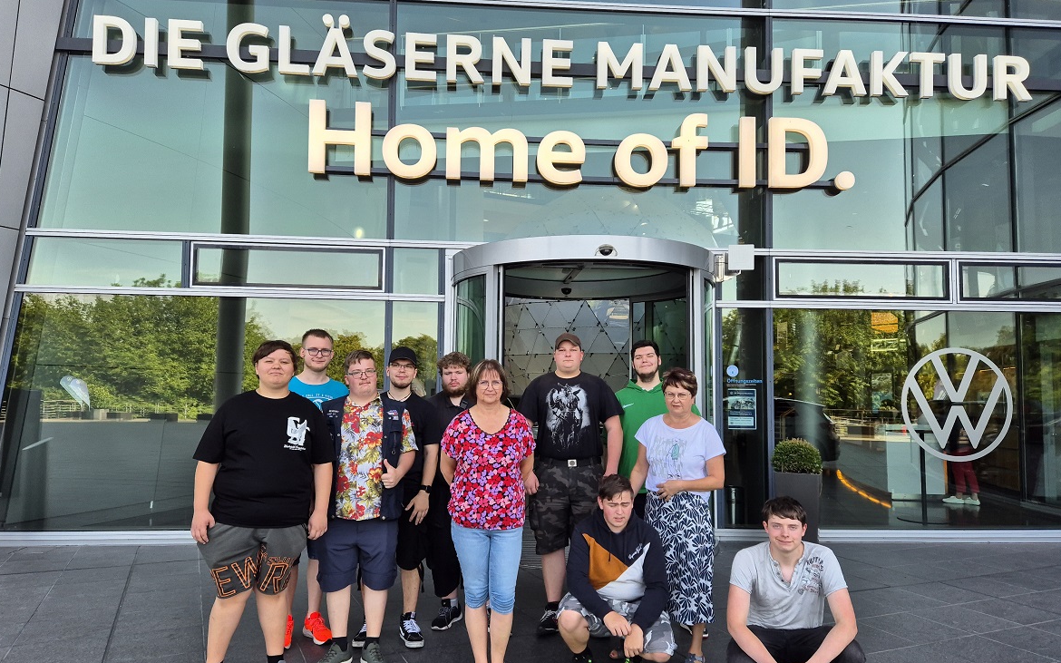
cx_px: 533
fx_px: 723
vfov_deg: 49.2
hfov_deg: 72.6
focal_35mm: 25
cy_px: 363
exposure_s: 1/180
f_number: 1.8
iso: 25
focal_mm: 5.4
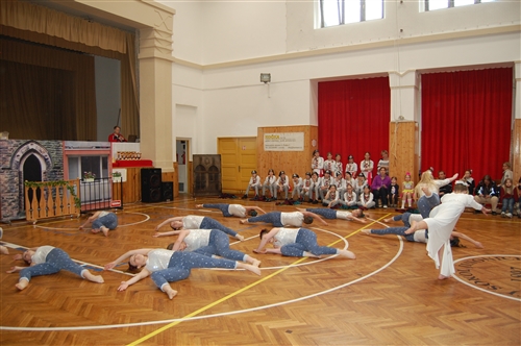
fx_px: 390
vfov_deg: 47.8
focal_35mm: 27
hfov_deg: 67.4
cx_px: 260
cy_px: 173
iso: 400
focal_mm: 18
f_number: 3.5
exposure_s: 1/60
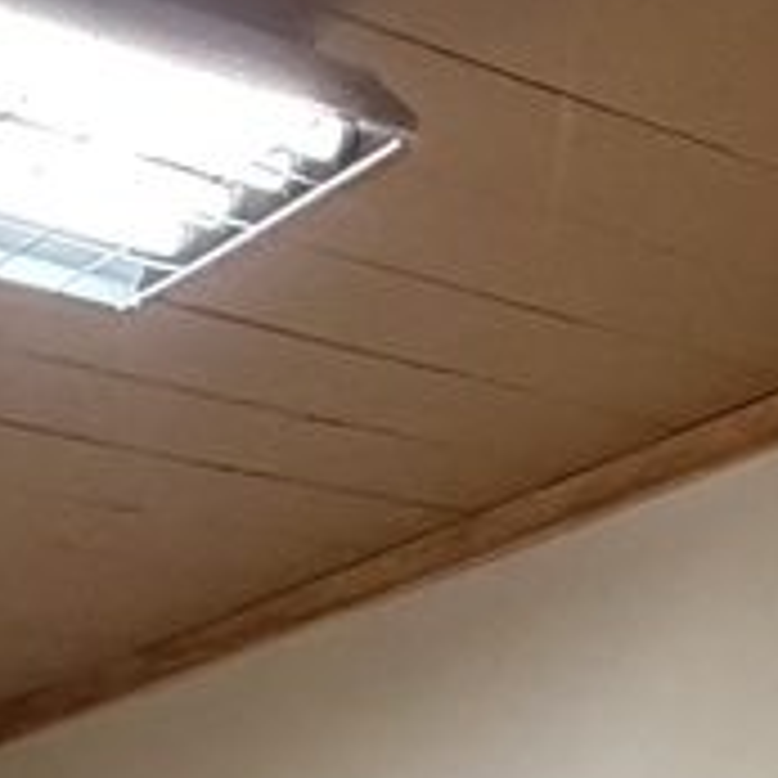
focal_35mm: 103
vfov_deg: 13.7
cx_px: -261
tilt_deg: -6.1
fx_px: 2619
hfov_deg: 15.9
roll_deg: +1.9
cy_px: 1682
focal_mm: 2.22
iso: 1000
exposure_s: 1/60
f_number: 2.2
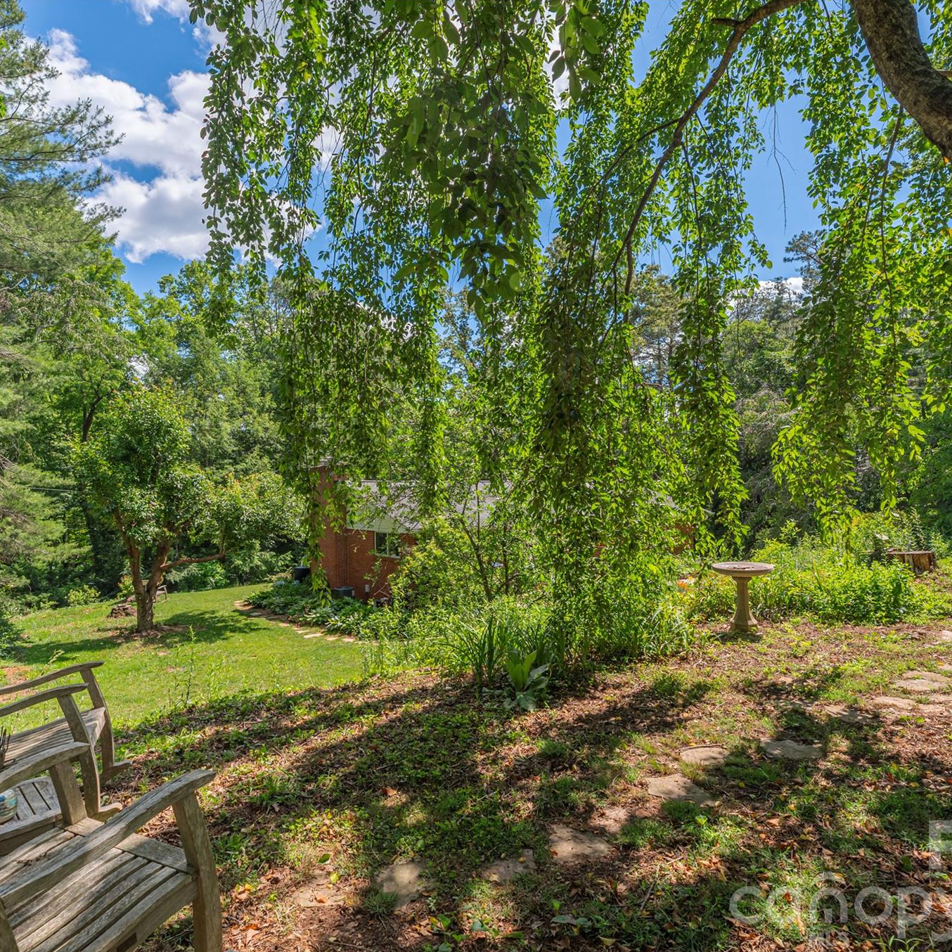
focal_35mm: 18
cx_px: 433
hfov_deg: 80.5
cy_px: 478
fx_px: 560
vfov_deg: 80.7
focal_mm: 14
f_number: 8
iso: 320
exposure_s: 1/1250
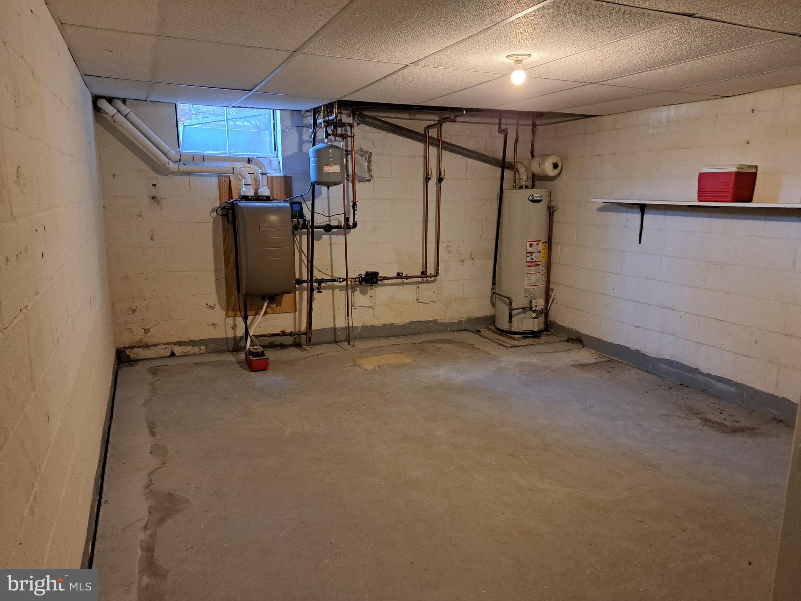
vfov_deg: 56.8
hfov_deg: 71.6
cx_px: 400
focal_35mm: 24
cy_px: 300
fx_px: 555
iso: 400
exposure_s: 1/40
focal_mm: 5.23
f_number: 1.8
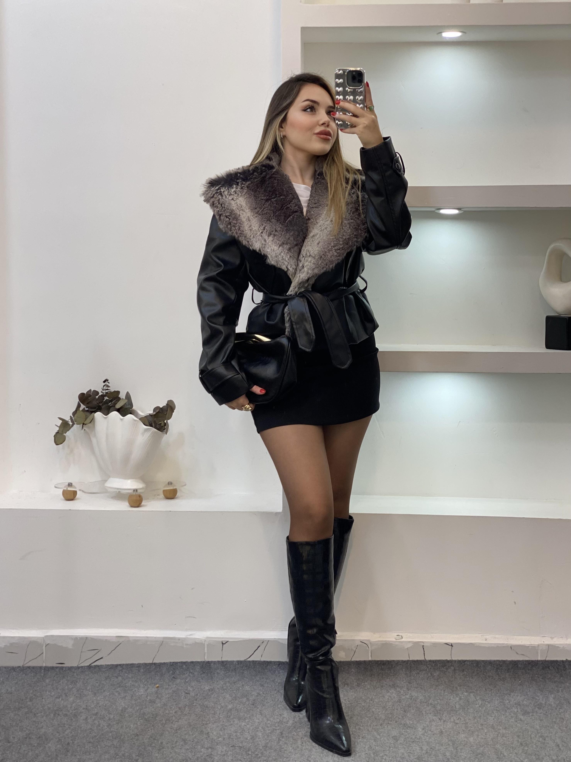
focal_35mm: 52
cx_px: 286
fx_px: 1144
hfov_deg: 28.0
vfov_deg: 36.8
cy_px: 381
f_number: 2
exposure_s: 1/100
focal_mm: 6
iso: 80
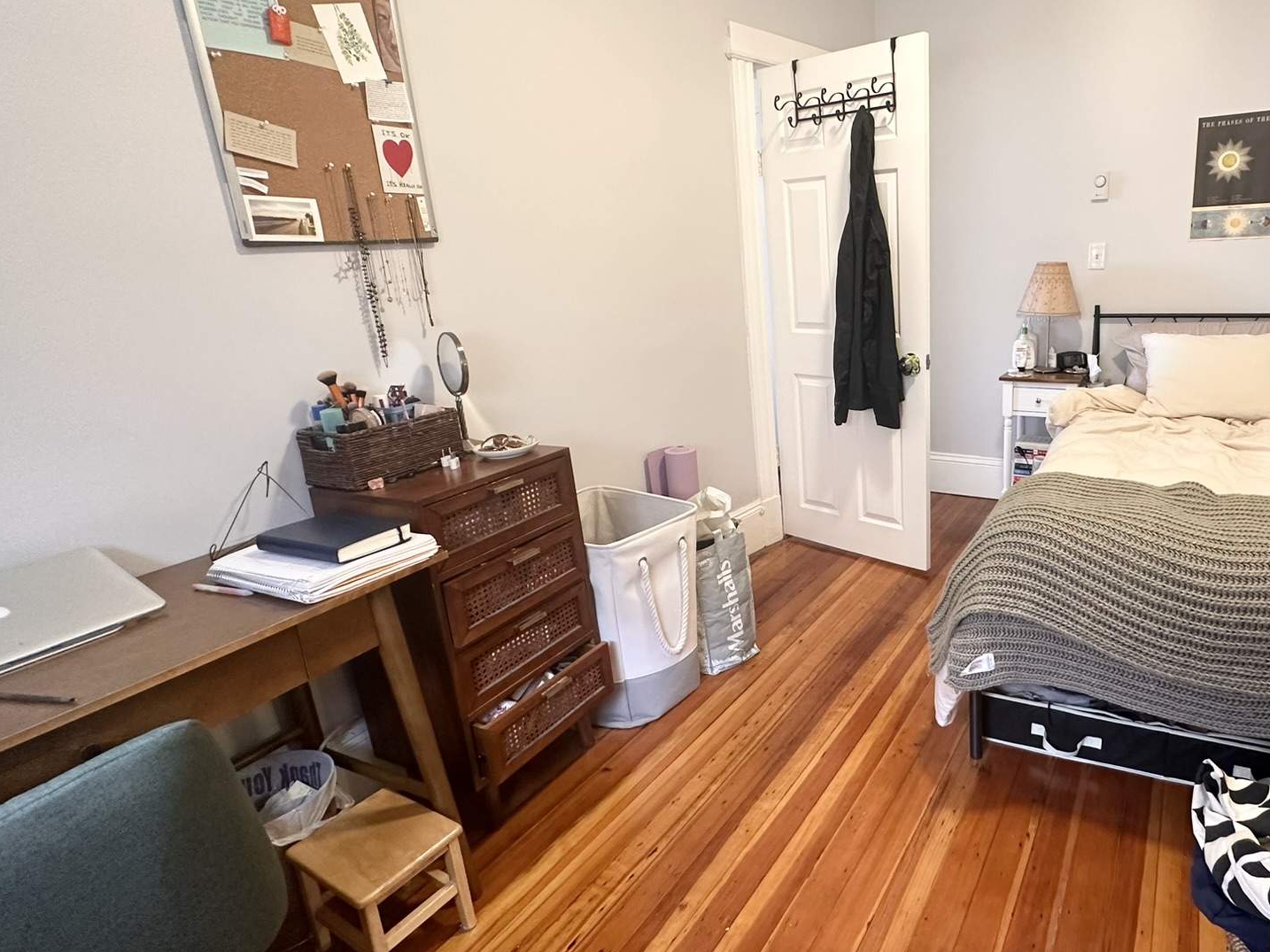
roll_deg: +2.2
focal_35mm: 20
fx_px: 734
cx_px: 839
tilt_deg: -14.4
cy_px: 438
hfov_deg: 79.3
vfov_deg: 65.9
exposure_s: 1/60
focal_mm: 2.22
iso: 250
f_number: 2.2
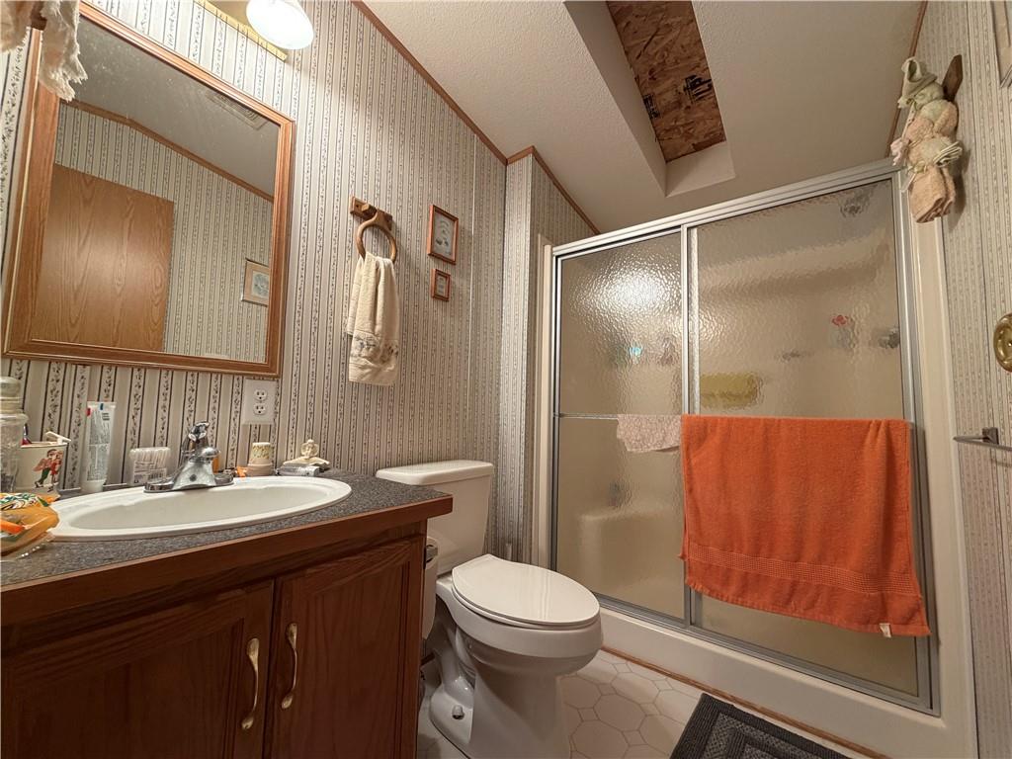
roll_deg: -0.9
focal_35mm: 14
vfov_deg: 85.7
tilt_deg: +4.1
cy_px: 380
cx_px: 506
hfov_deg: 102.1
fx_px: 409
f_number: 2.2
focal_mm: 2.22
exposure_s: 1/60
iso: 250
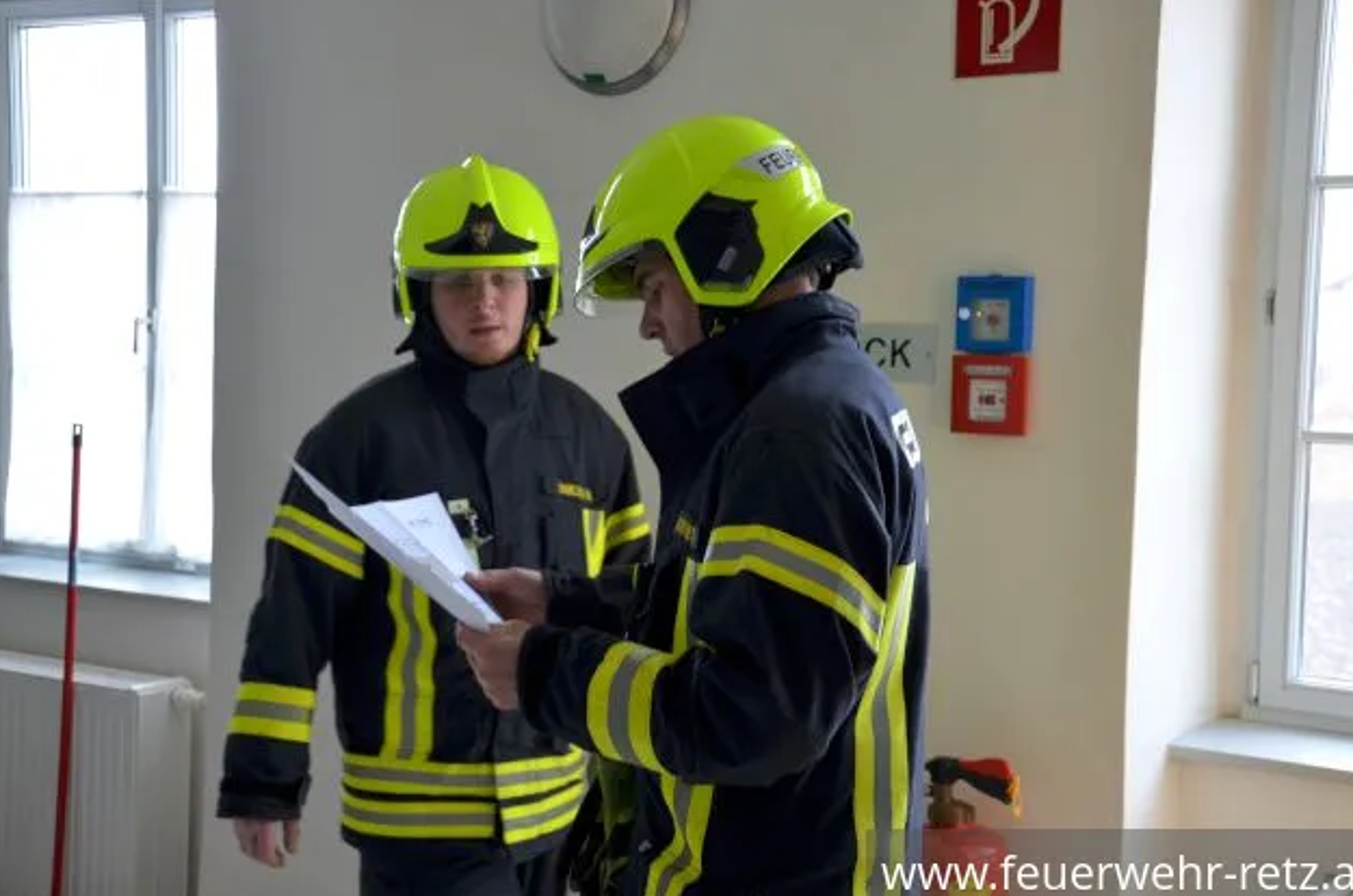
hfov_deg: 37.6
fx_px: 1988
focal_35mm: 53
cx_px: 684
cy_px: 457
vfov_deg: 25.4
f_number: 4.5
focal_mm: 34
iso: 400
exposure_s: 1/100
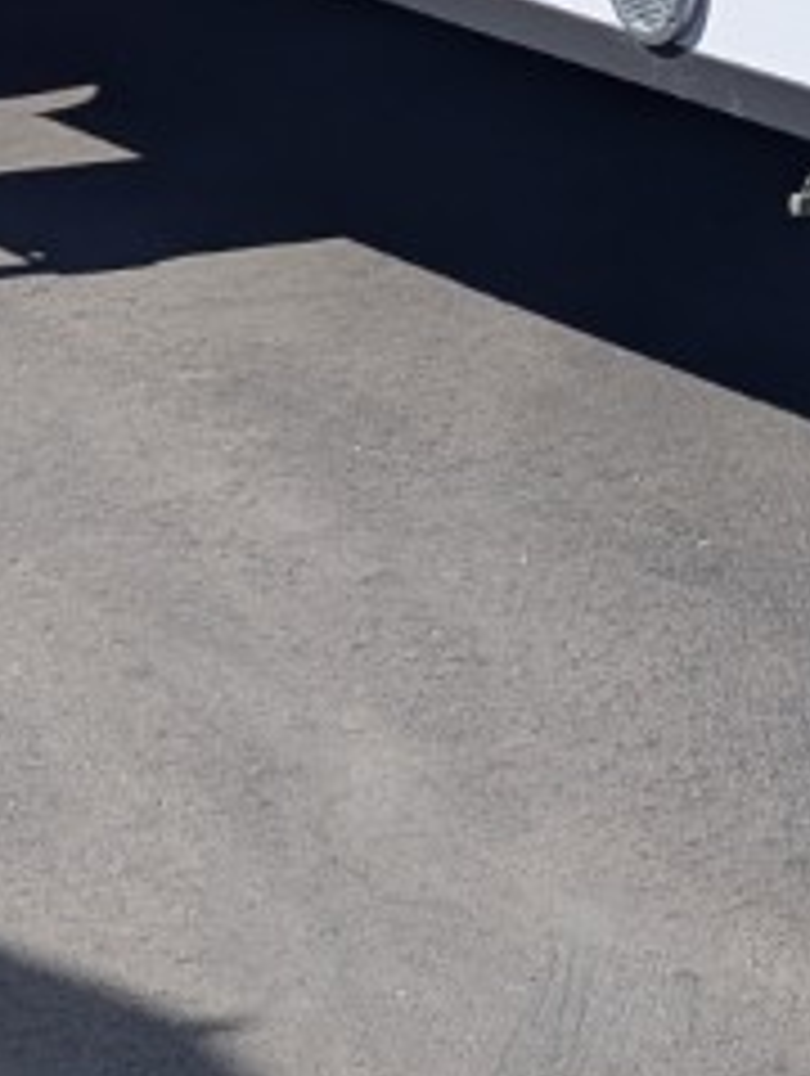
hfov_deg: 10.0
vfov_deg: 12.8
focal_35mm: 140
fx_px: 4356
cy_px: -828
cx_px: 1541
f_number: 1.85
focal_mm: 6.81
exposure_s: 1/2632
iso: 50
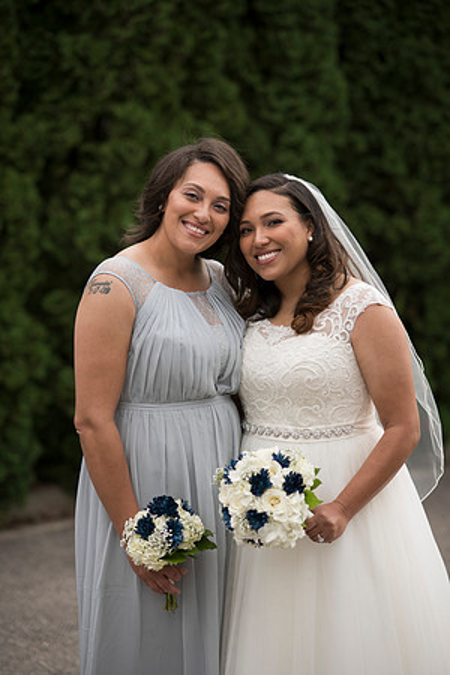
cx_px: 225
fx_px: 1594
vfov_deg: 23.9
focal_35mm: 85
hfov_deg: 16.1
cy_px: 338
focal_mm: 85
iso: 125
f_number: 2.2
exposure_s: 1/200
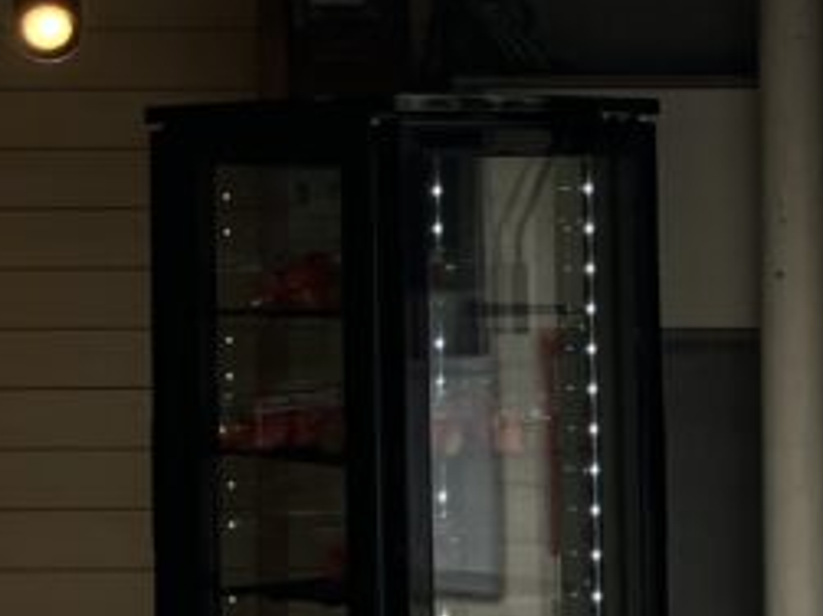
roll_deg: +0.1
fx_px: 3398
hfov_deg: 13.8
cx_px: 498
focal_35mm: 143
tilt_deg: +5.0
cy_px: 197
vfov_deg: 10.4
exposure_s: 1/1245
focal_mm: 3.99
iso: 32
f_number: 1.8
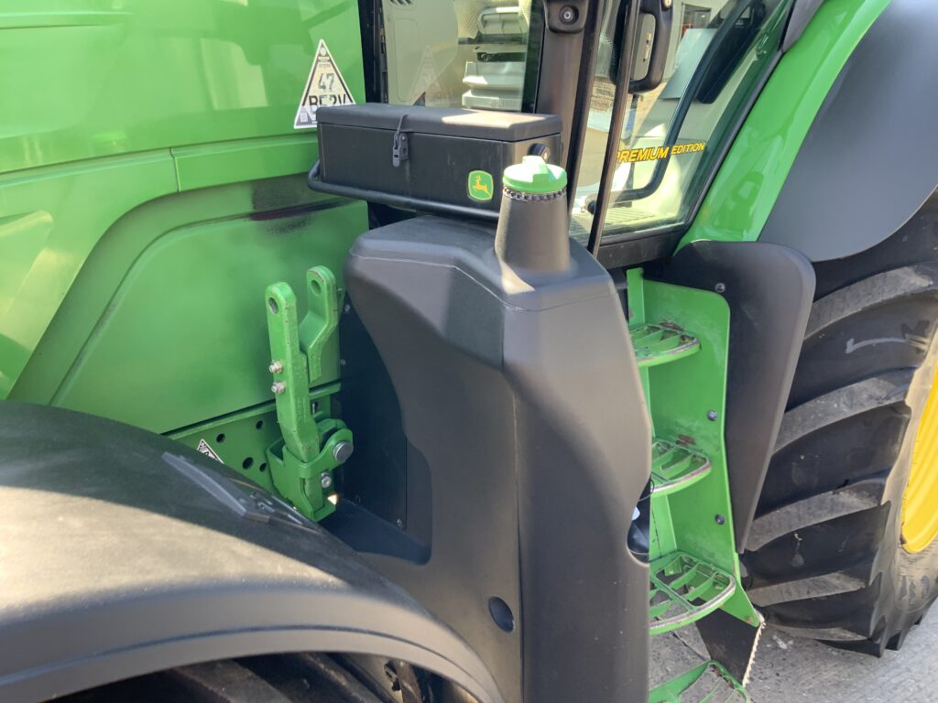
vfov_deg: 48.2
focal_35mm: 29
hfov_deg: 61.7
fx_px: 786
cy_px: 352
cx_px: 469
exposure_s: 1/122
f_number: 1.8
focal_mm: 3
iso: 32
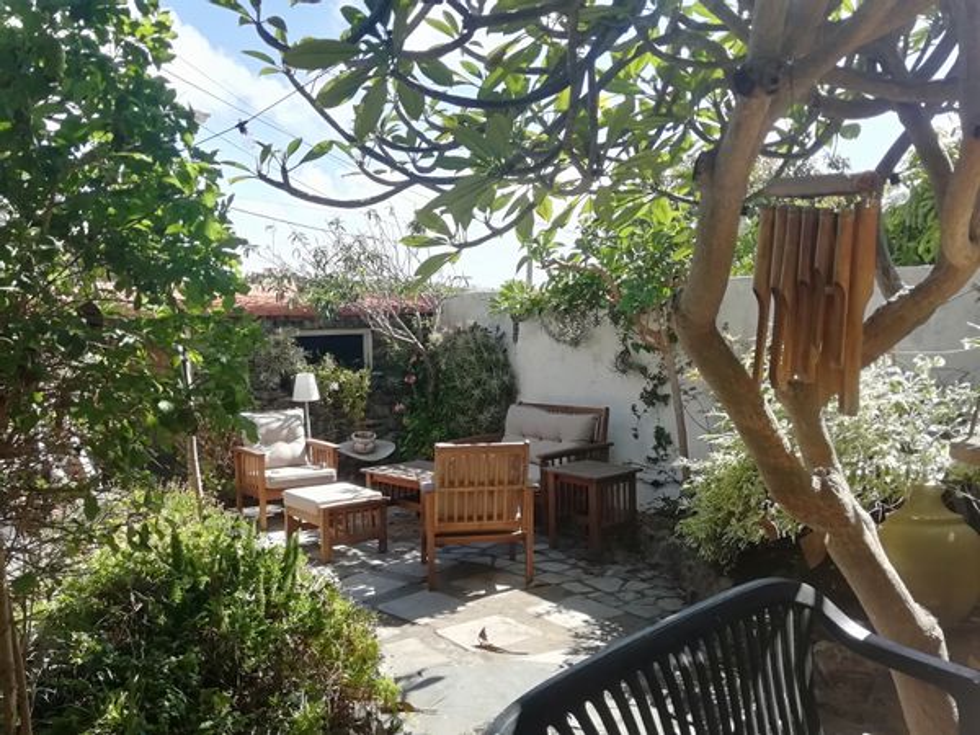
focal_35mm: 30
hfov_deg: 60.0
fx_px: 849
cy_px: 368
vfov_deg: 46.8
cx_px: 490
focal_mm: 3.46
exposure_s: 1/376
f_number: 2.2
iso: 50
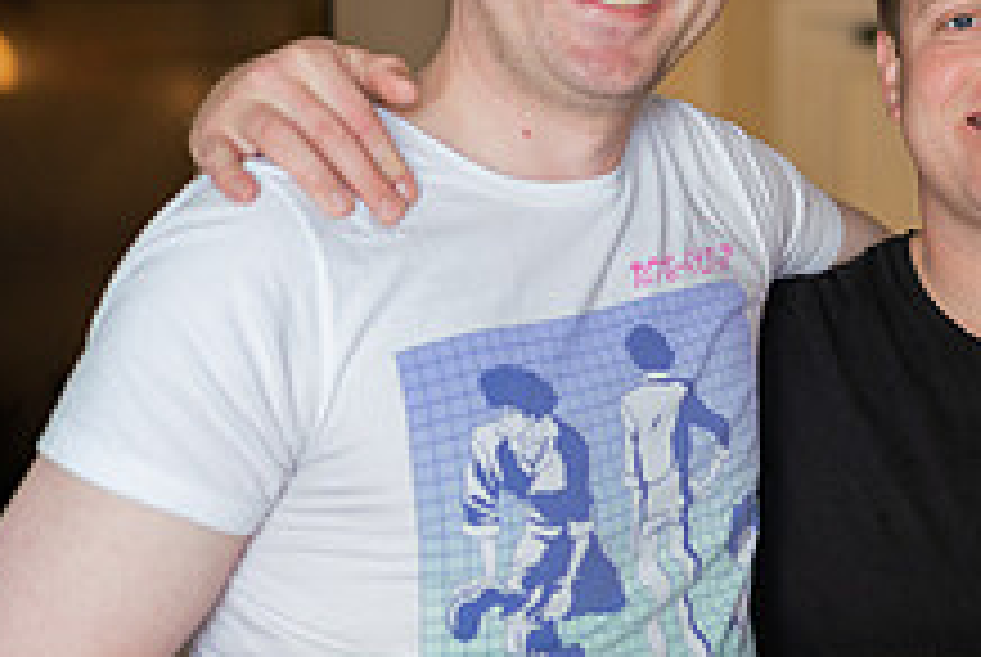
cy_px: 398
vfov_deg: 14.7
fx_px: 2538
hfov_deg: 21.0
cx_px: 1026
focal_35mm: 93
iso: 160
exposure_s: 1/160
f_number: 1.4
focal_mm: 35
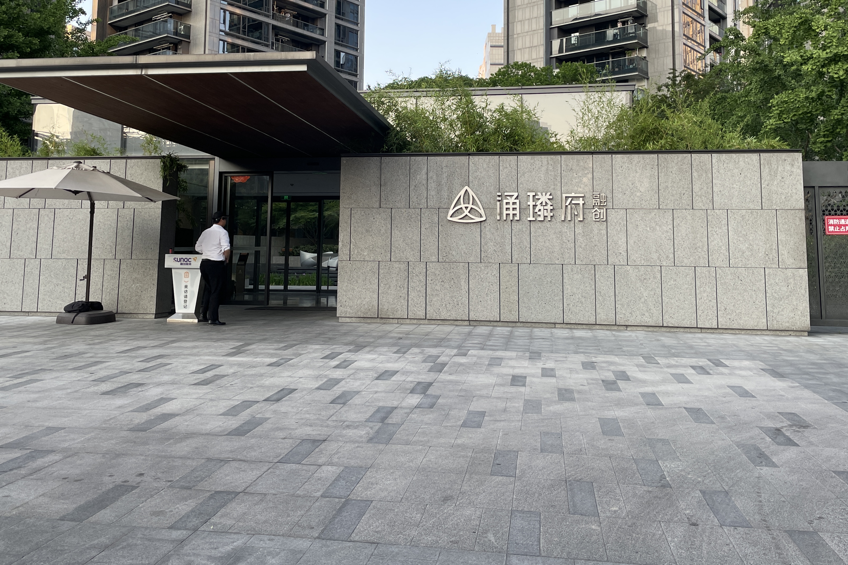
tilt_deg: +7.3
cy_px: 180
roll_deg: -0.6
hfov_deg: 55.8
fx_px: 801
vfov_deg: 38.4
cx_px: 406
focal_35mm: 34
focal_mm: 4.2
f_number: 1.6
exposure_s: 1/267
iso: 32
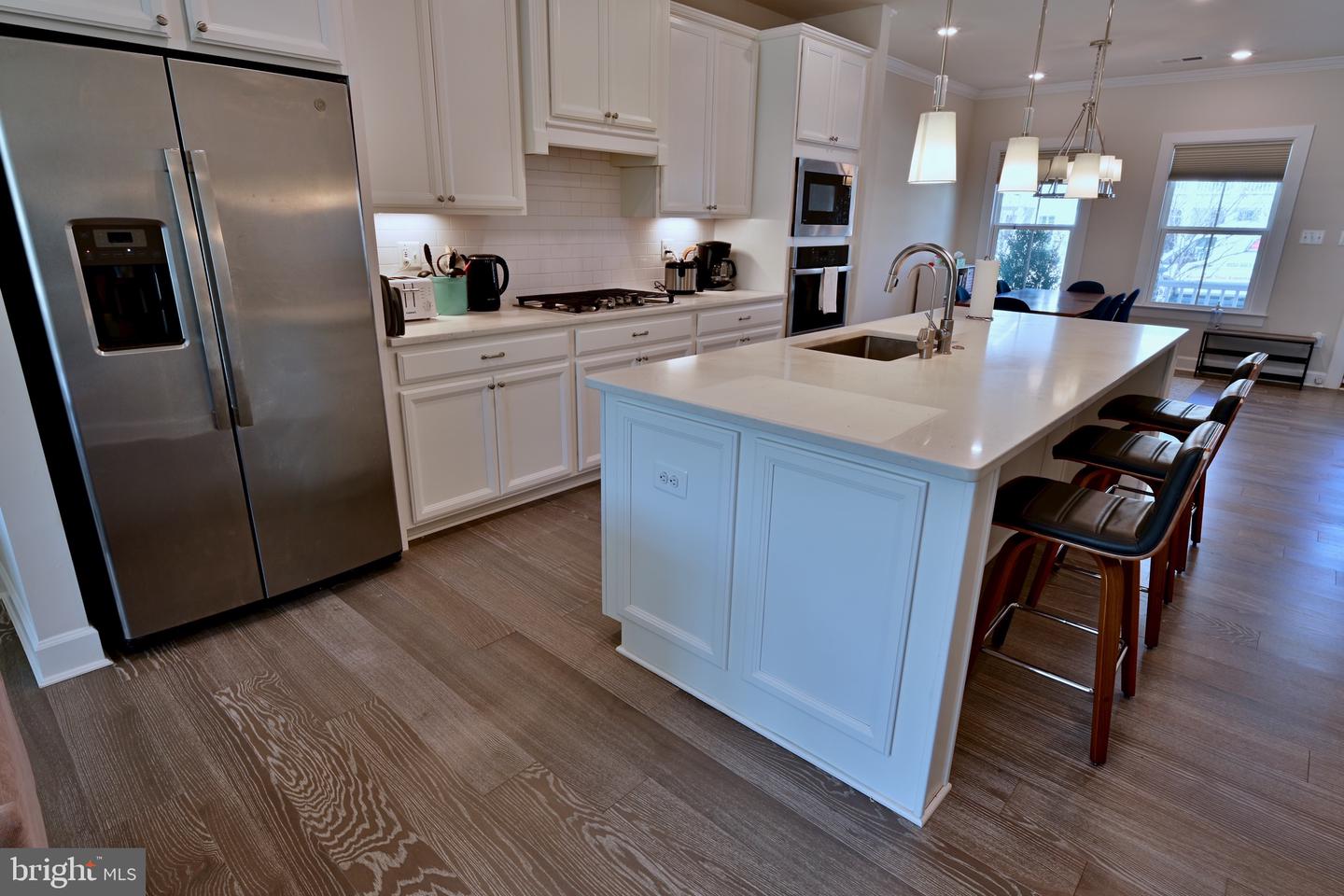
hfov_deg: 88.4
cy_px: 448
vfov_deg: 65.9
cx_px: 672
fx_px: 691
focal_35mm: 18
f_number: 13
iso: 125
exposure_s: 1/6
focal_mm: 18.5
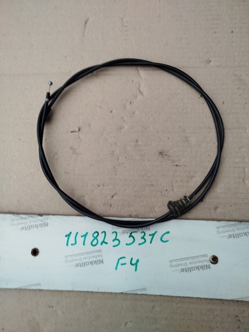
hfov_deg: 56.8
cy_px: 166
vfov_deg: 71.6
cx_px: 124
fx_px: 230
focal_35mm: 24
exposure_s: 1/50
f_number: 1.7
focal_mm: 5.31
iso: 64
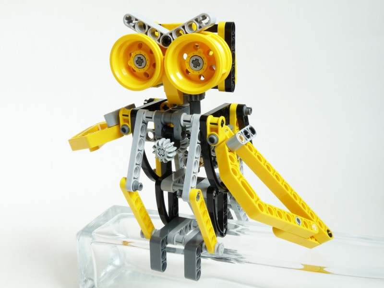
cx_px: 192
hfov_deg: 44.8
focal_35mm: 42
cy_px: 144
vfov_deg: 34.3
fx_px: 466
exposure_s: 1/8
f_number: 8
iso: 100
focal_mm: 7.4
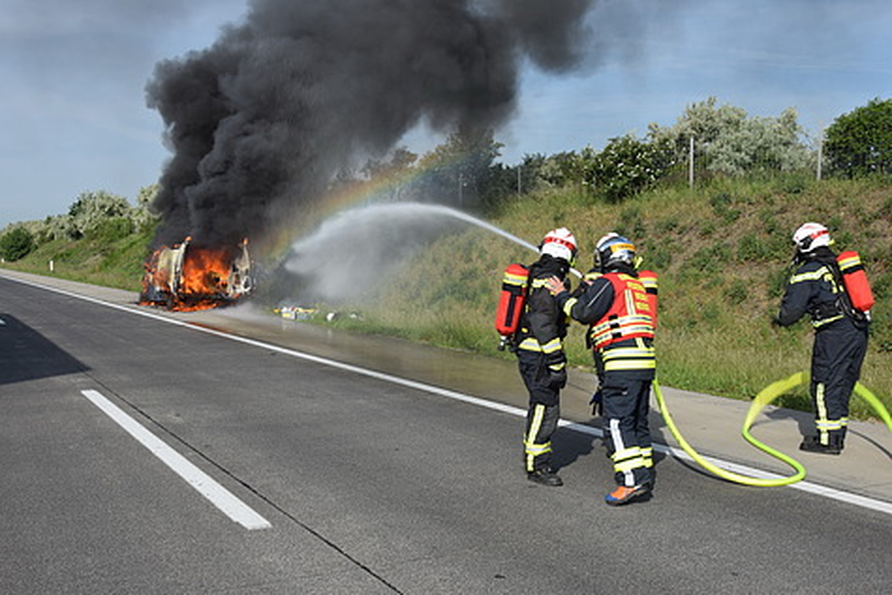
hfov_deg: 53.1
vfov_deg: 36.9
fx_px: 892
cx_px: 446
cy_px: 298
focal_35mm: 36
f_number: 20
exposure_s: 1/40
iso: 100
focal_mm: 24
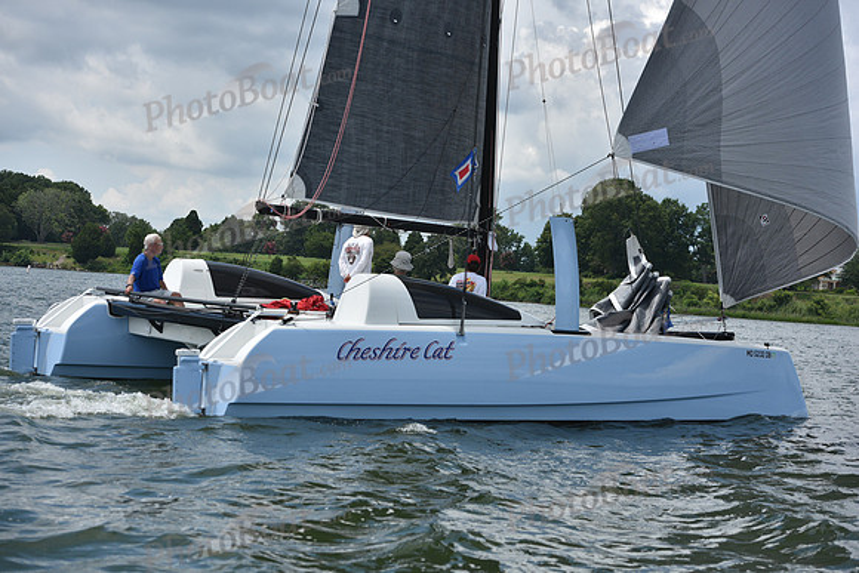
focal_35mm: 70
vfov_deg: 19.5
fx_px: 1671
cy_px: 286
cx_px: 430
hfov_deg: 28.8
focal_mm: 70
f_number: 5
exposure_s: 1/3200
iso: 320
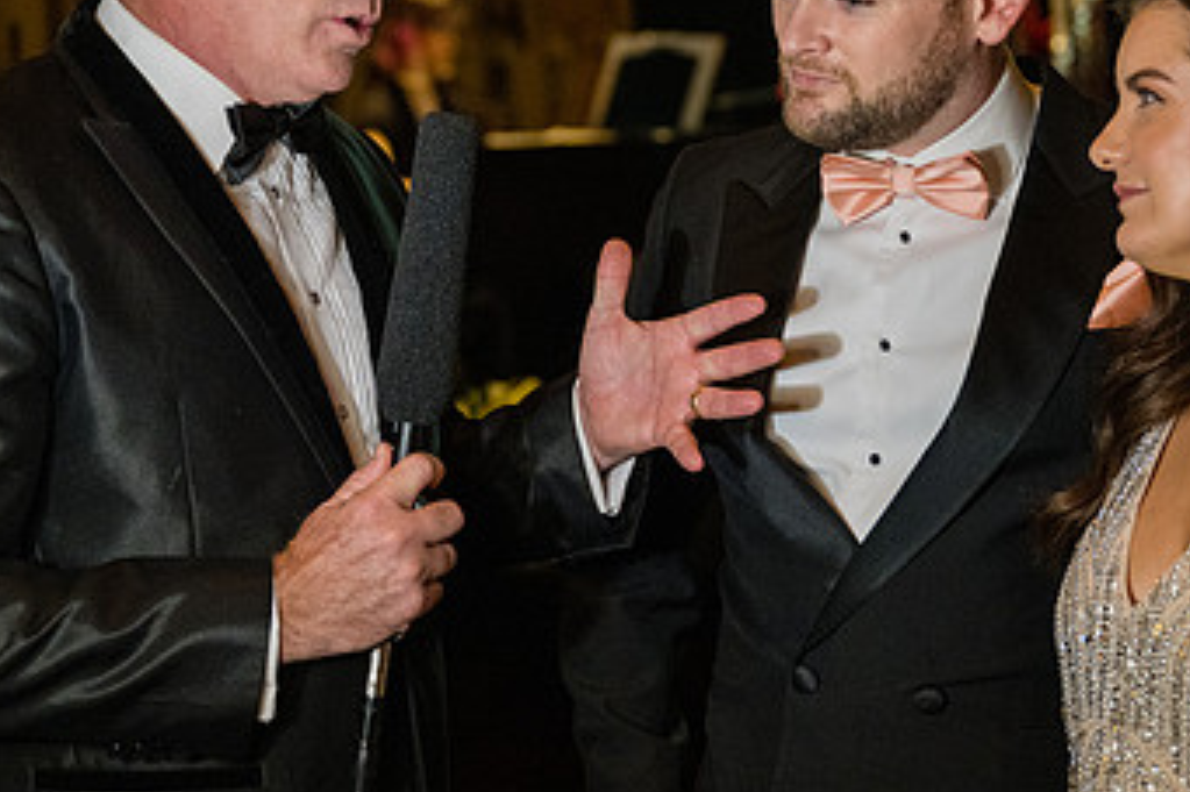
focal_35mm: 97
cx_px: 719
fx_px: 3205
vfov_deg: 14.0
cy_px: 183
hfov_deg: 21.0
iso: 3200
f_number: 3.2
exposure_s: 1/200
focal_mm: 57
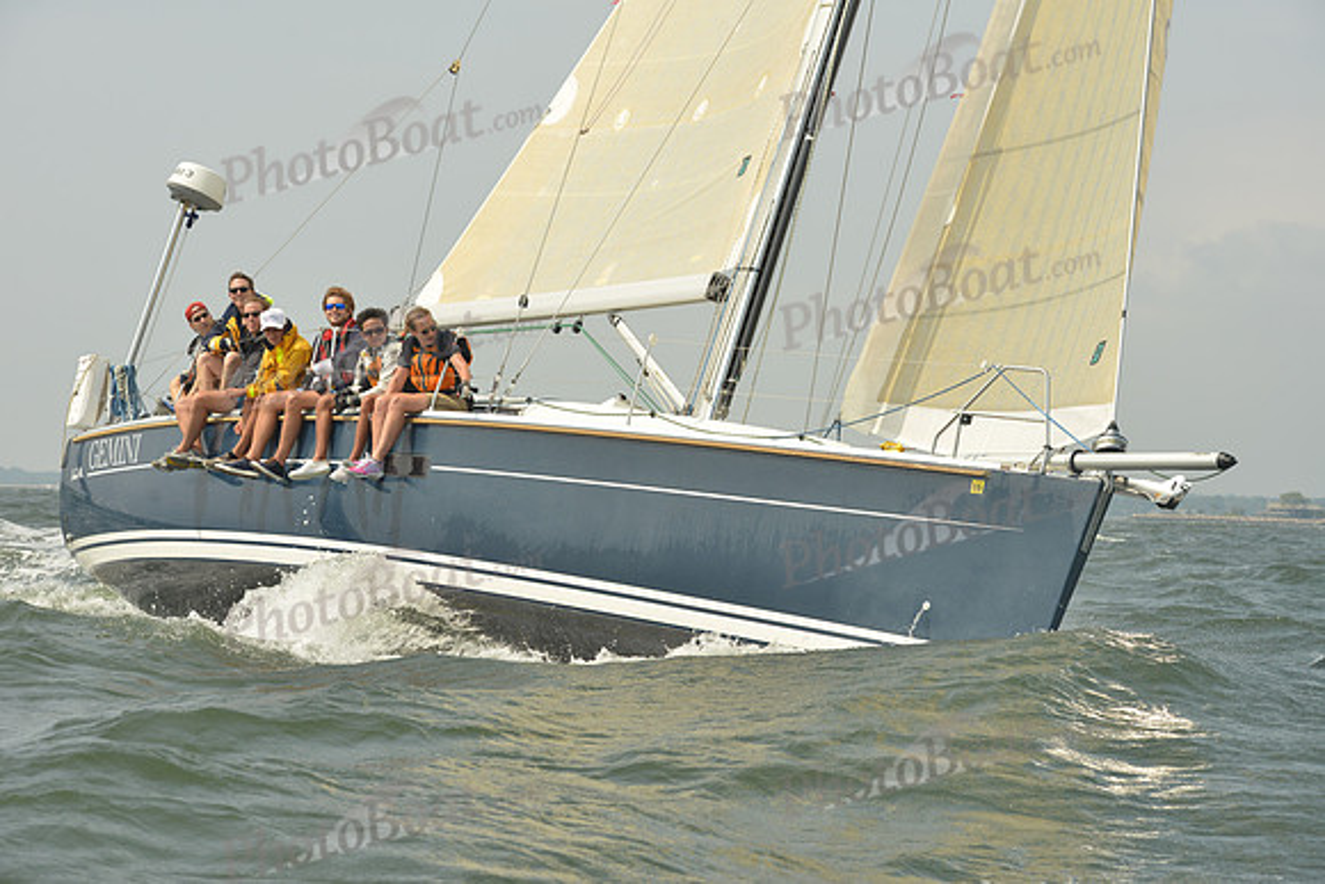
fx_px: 3497
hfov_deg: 21.5
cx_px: 662
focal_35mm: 95
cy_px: 442
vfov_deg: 14.4
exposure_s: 1/1250
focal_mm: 95
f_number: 9
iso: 320
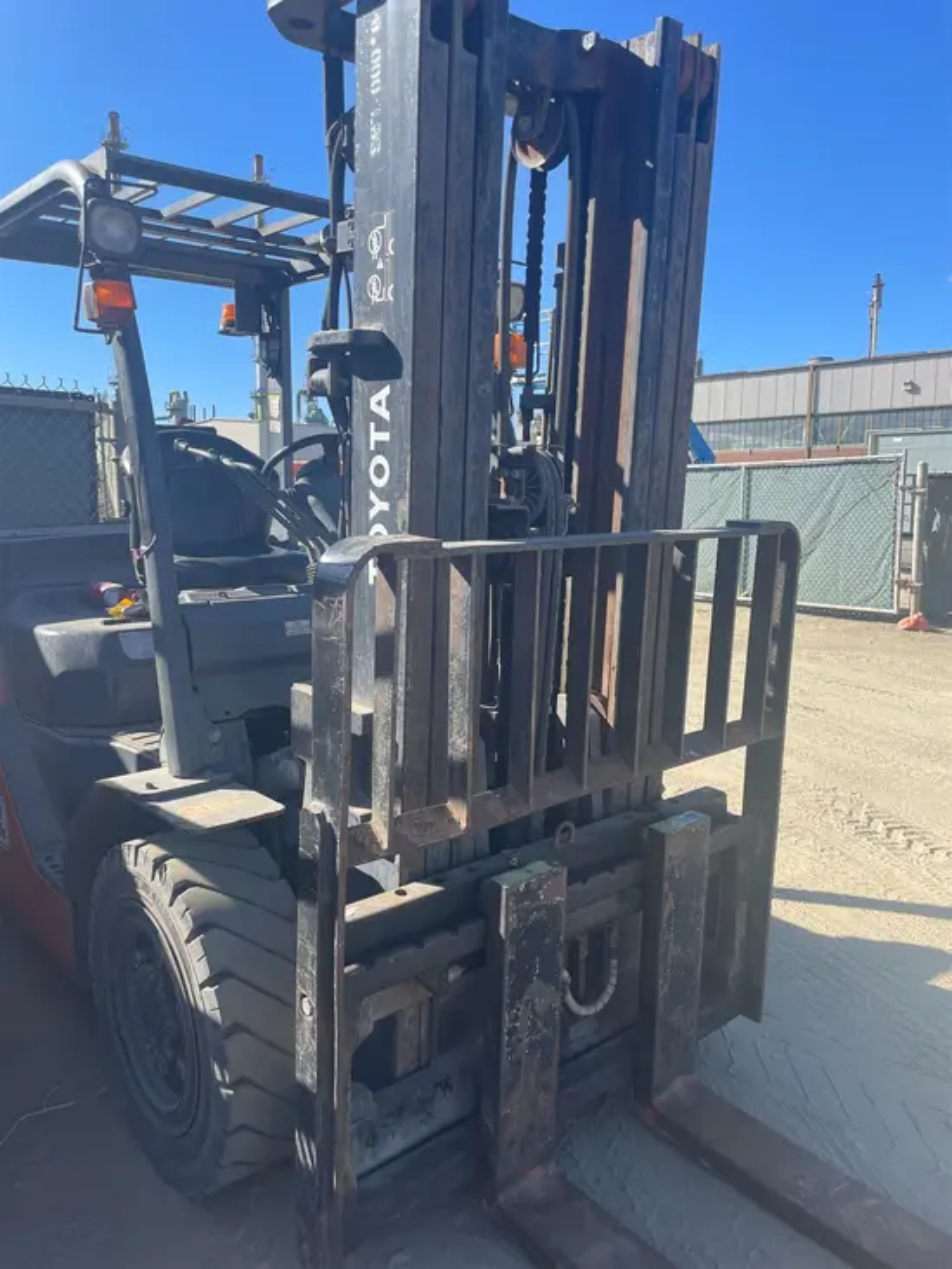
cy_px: 634
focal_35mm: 26
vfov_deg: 67.3
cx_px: 476
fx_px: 953
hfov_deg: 53.1
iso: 32
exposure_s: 1/1453
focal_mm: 4.2
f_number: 1.6
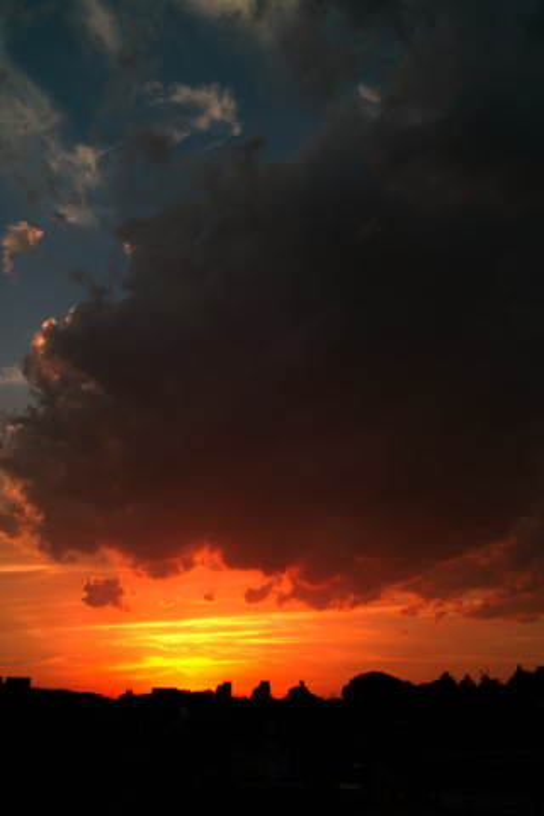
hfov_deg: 32.6
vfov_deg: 47.4
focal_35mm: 41
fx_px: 929
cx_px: 272
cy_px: 408
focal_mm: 24.2
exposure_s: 1/125
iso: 100
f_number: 5
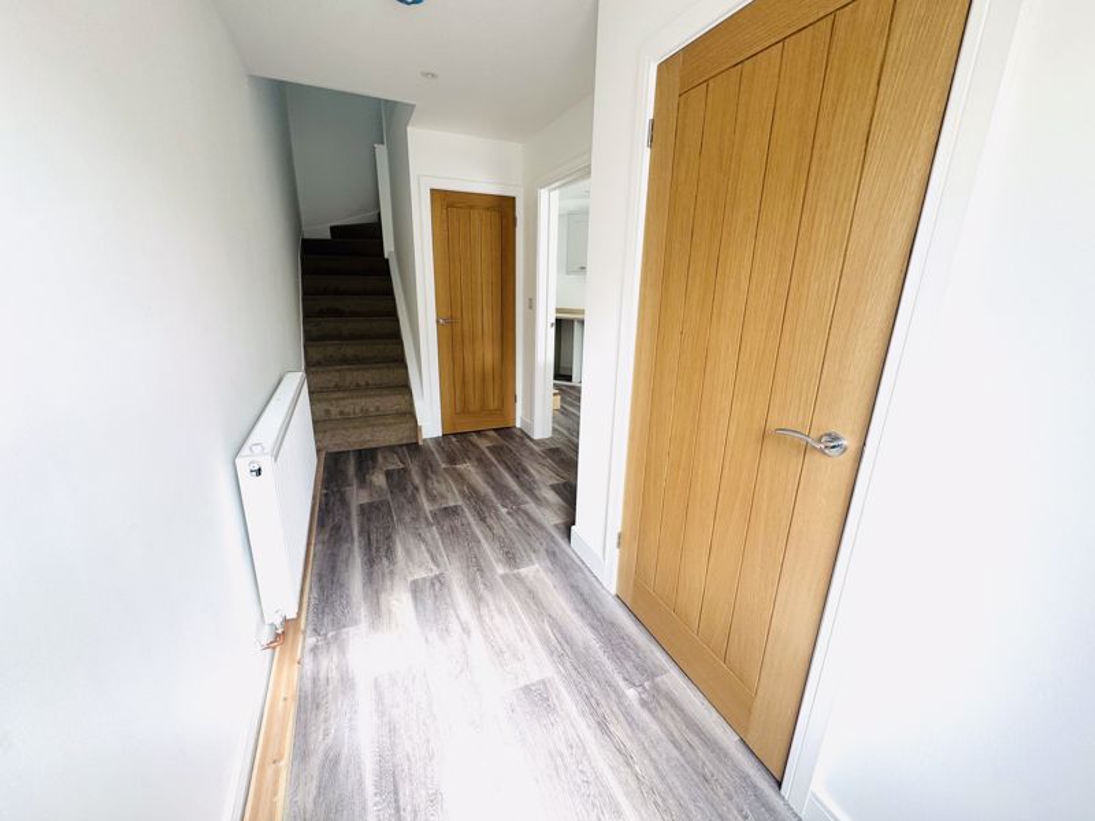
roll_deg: -1.8
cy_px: 410
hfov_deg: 102.1
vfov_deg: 85.7
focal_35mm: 14
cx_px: 548
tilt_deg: -16.5
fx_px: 443
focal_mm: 2.22
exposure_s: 1/99
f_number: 2.2
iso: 50
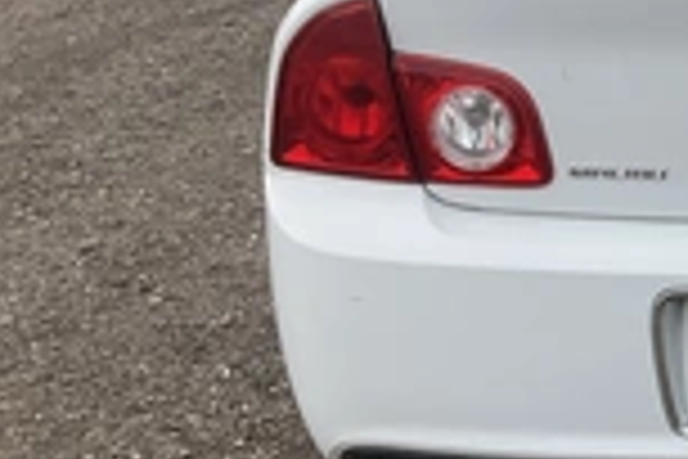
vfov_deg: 17.2
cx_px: 863
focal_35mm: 79
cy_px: 126
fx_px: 1510
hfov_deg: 23.1
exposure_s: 1/1311
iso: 25
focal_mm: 3
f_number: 1.8
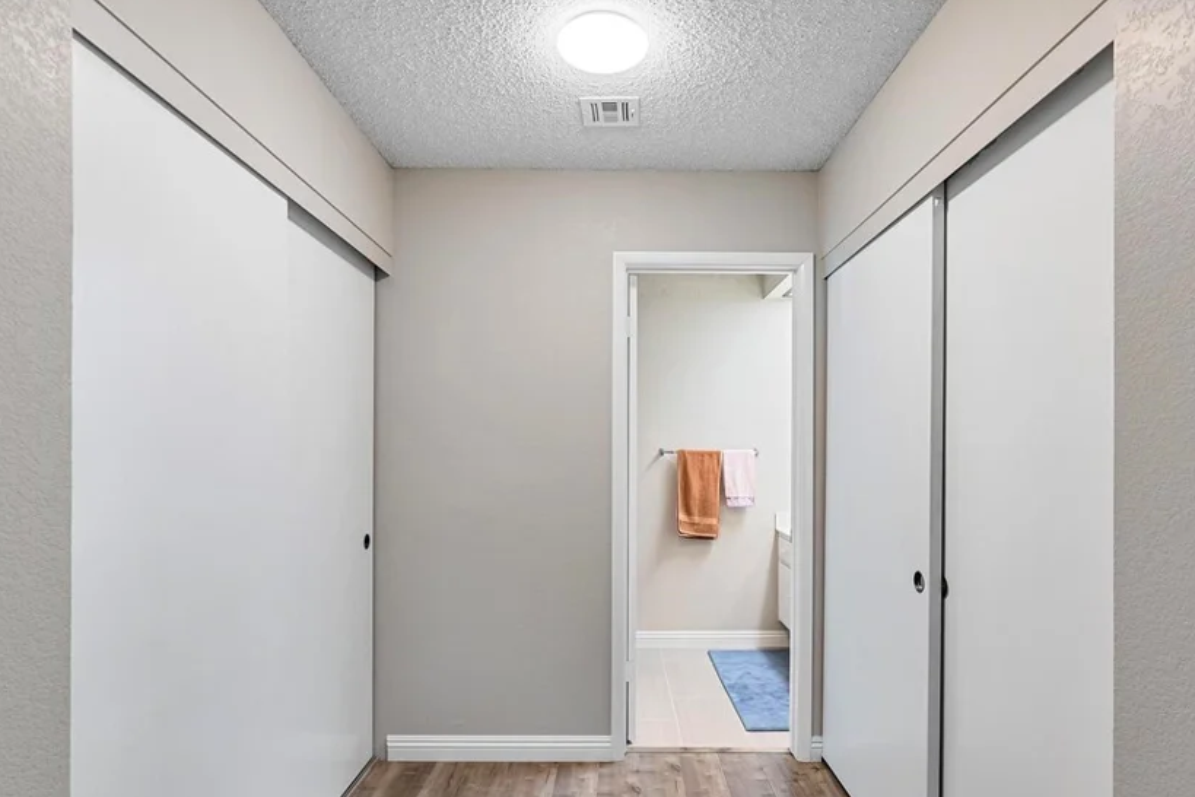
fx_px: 664
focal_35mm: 20
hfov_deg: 84.0
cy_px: 456
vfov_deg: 61.7
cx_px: 611
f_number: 6.3
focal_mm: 16
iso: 320
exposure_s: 1/3
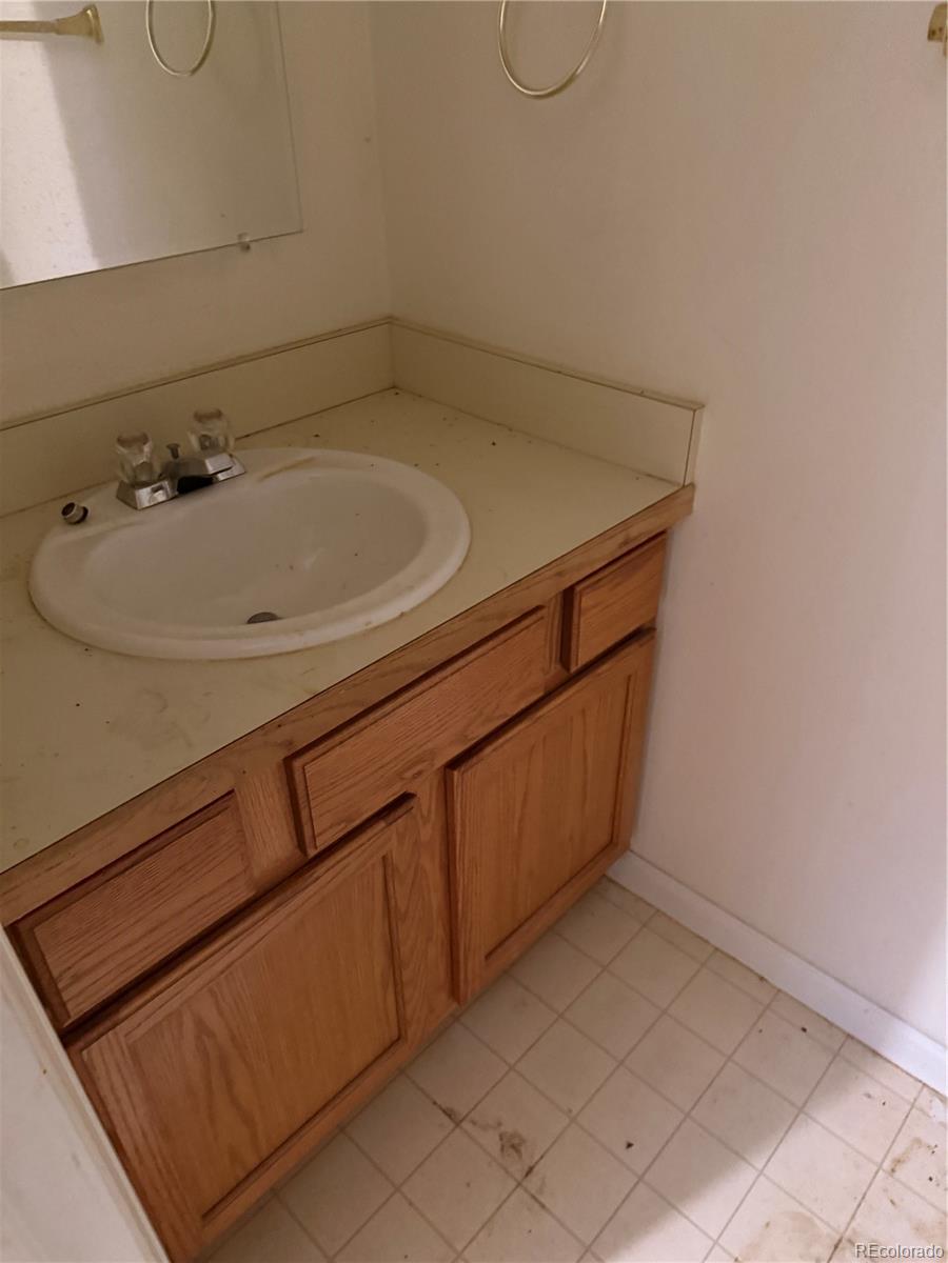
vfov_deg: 71.6
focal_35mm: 24
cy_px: 632
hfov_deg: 56.8
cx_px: 474
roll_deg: +0.9
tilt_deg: -32.8
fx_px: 876
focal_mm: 6.76
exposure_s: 1/30
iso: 1000
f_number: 1.78
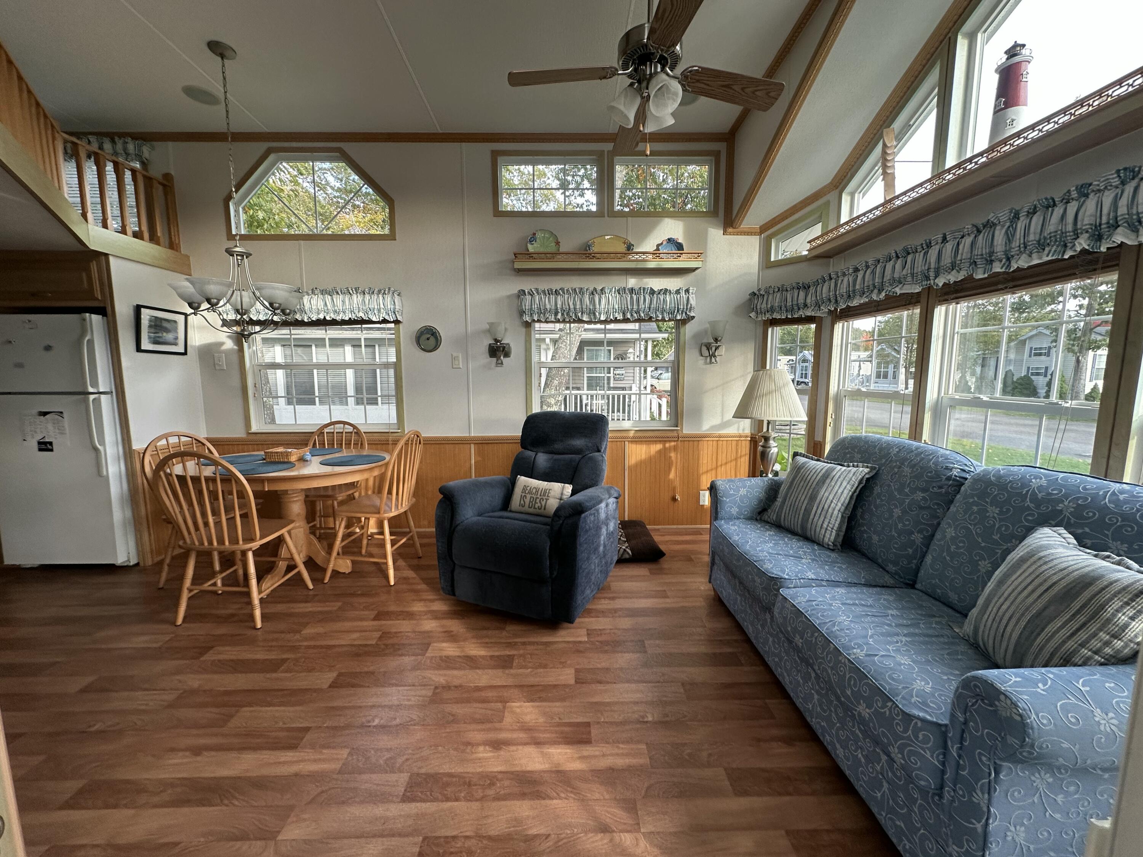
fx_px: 462
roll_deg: +0.4
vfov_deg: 85.7
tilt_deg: -7.6
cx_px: 572
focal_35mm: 14
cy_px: 428
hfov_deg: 102.1
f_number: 2.2
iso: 100
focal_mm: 2.22
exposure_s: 1/99
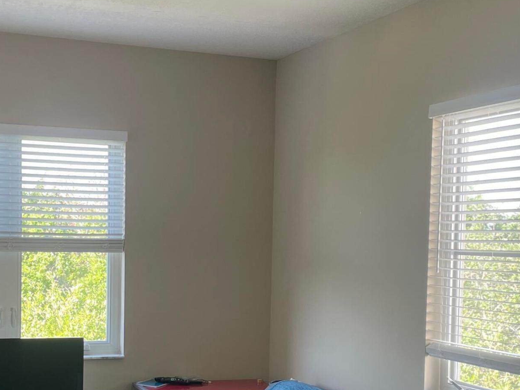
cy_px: 307
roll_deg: -0.6
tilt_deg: -2.9
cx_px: 204
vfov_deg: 23.3
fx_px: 931
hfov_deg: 31.1
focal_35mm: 62
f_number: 1.6
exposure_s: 1/120
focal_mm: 4.2
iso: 50
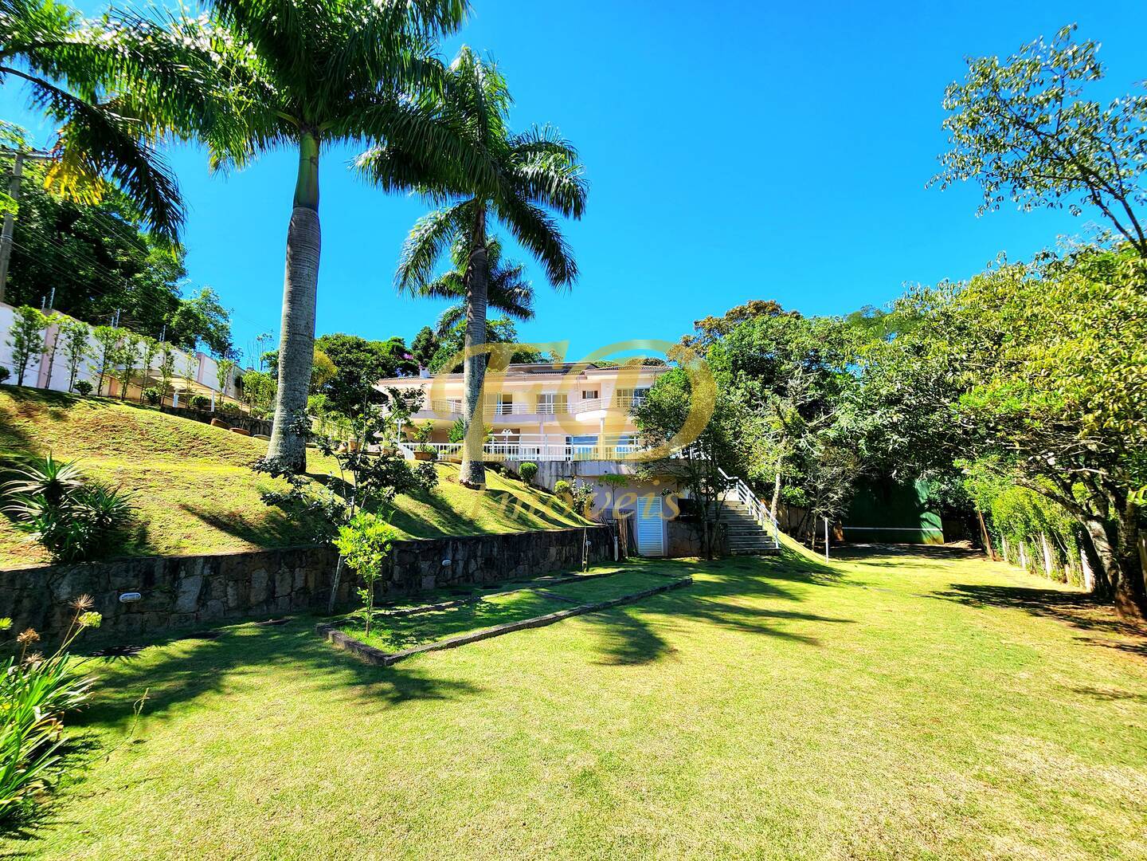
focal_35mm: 13
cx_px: 574
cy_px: 430
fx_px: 431
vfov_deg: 89.9
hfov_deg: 106.2
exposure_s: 1/1250
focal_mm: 2.2
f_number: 2.2
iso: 50
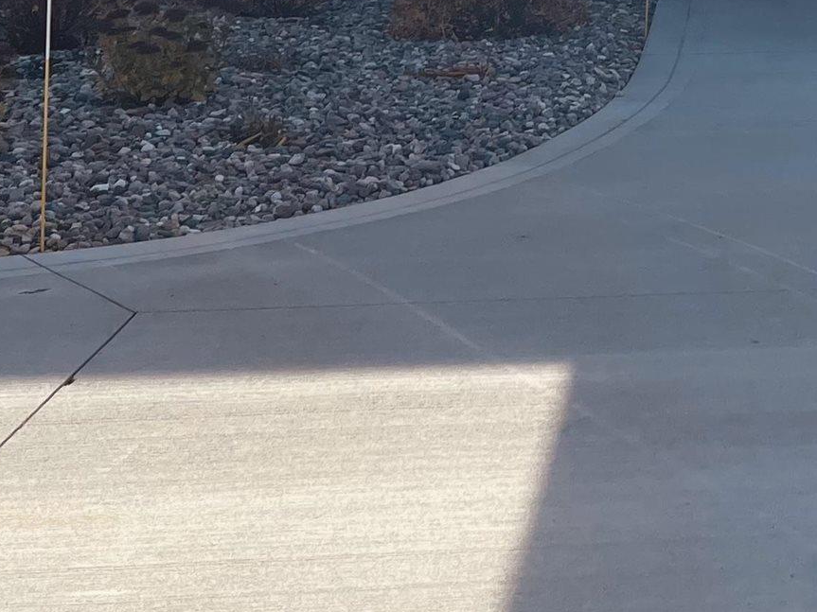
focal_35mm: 89
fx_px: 2100
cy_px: -317
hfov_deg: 20.3
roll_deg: +0.0
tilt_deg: +1.4
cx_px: 1031
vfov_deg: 15.3
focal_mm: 5.1
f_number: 1.6
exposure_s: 1/6993
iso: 32
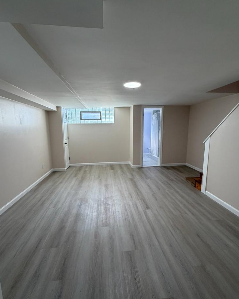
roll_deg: +0.5
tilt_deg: -7.2
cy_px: 151
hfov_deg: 80.4
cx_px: 119
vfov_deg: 93.1
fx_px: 141
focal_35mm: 16
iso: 160
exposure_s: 1/120
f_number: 2.2
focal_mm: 2.22
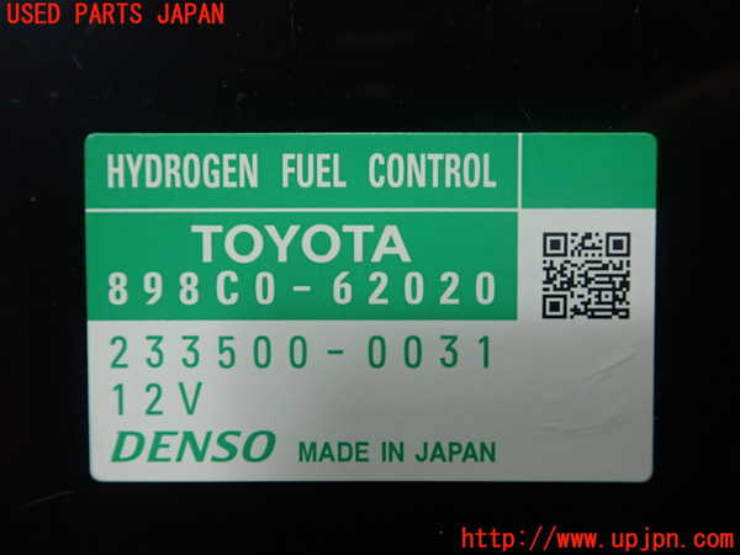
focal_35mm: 30
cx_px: 370
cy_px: 278
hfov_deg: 60.0
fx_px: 641
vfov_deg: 46.8
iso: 250
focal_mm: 5.5
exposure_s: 1/125
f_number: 2.3
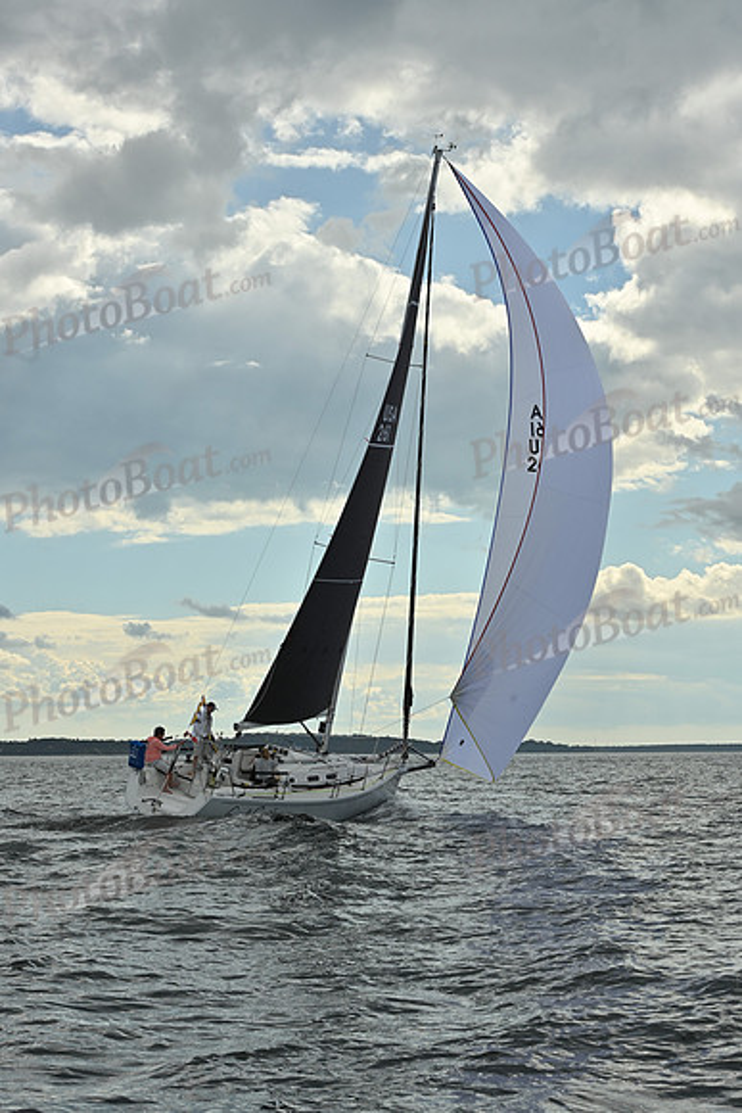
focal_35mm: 70
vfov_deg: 28.8
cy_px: 556
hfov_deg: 19.5
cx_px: 371
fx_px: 2163
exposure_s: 1/800
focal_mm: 70
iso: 250
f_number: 10
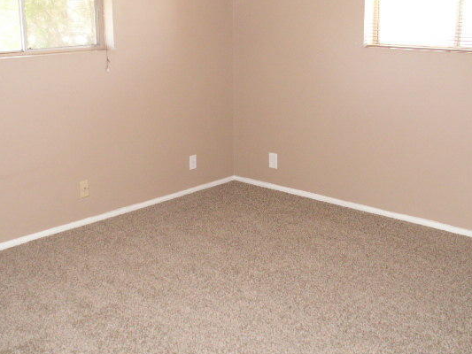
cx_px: 225
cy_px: 168
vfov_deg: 34.4
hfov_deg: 44.8
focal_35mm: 42
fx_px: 573
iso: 160
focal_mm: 5.86
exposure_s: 1/40
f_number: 2.8
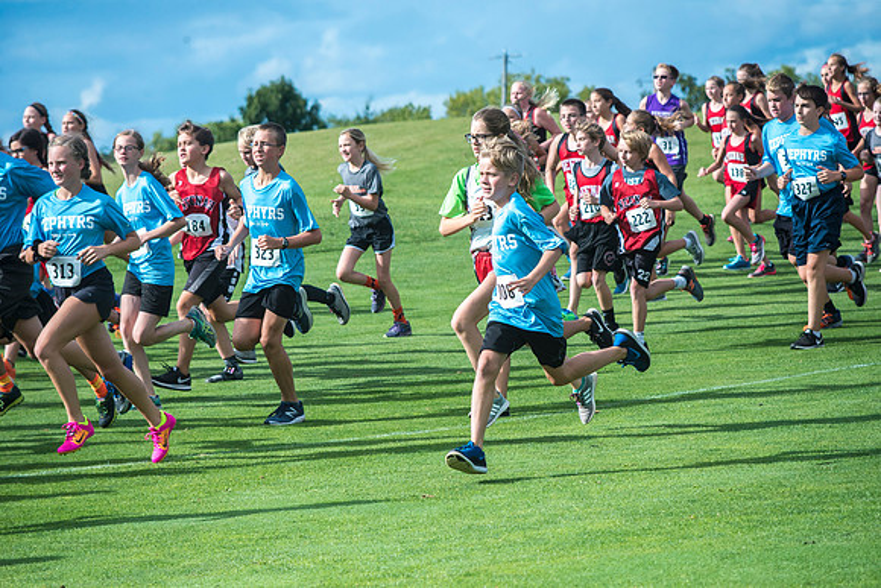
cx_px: 440
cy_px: 294
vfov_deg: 8.1
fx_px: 4161
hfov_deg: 12.1
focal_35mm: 170
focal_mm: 170
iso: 1000
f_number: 8
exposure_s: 1/2500
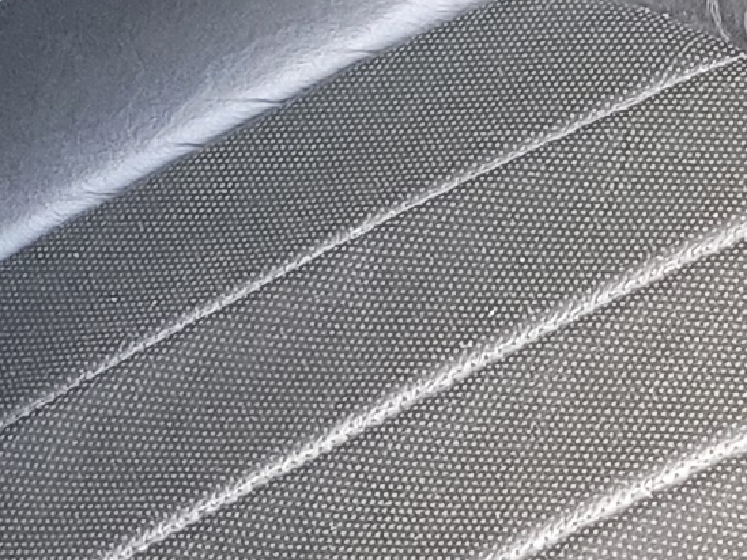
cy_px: -239
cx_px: 1033
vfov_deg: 7.7
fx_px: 4123
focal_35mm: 191
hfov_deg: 10.1
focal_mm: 5.4
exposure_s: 1/120
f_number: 1.8
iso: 250
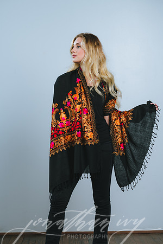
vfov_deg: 23.9
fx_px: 577
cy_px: 122
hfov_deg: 16.1
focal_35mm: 85
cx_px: 82
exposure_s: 1/160
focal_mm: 85
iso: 100
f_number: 4
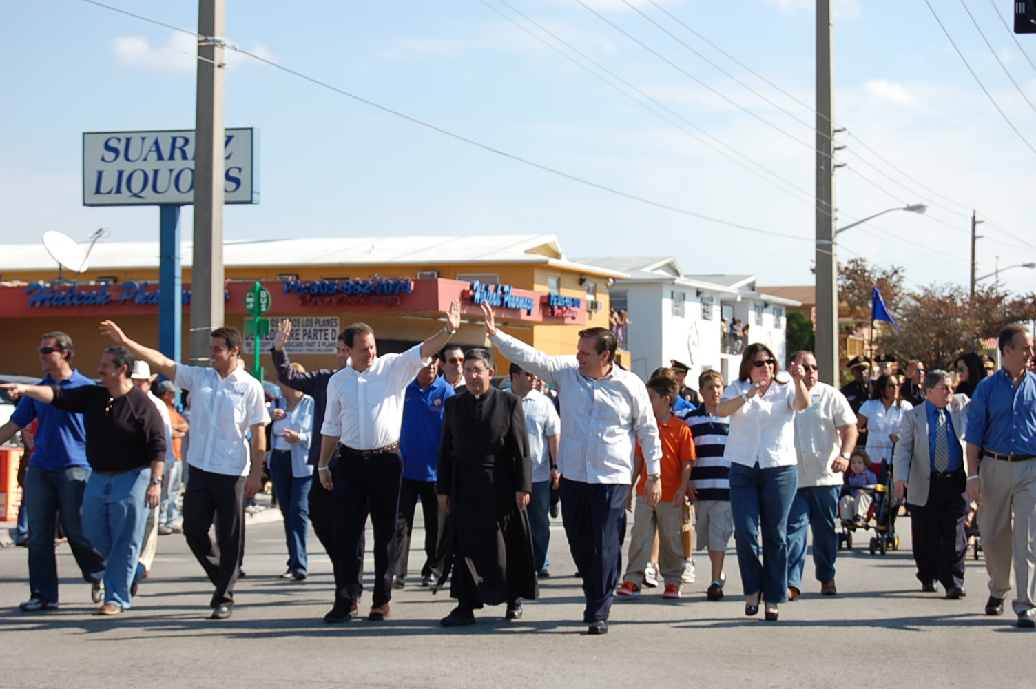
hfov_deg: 24.6
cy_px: 344
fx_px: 2372
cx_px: 518
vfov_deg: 16.5
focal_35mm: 82
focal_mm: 55
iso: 200
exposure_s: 1/320
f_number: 9
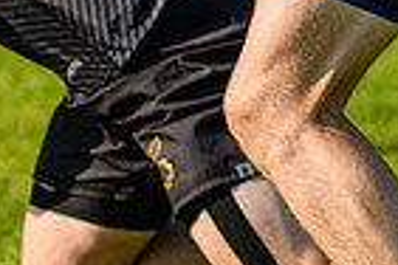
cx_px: -28
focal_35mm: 1237
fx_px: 13675
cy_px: 13
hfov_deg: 1.7
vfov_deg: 1.1
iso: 100
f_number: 3.2
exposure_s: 1/1250
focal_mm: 200
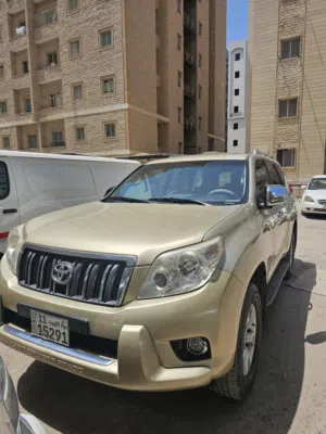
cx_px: 163
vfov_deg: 73.9
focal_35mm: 23
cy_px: 217
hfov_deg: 58.9
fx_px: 289
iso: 10
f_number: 1.7
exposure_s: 1/1123
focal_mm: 6.3
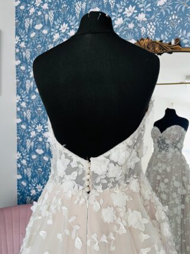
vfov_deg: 67.3
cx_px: 95
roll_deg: -0.4
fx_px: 190
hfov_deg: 53.0
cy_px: 127
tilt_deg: -3.5
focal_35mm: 26
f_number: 1.6
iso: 125
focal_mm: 5.1
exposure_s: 1/62
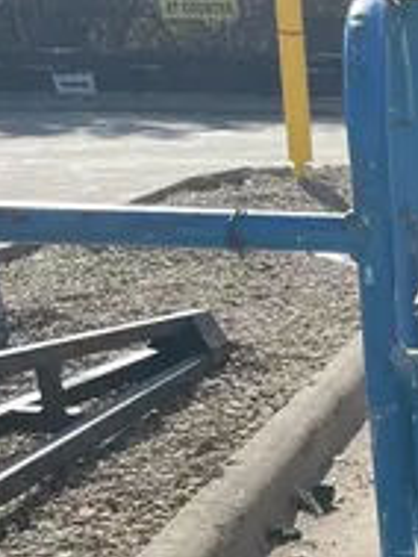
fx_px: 1624
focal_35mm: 101
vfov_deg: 17.5
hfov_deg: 13.1
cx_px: 774
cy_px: 838
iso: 32
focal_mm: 4.2
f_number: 1.6
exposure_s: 1/1667
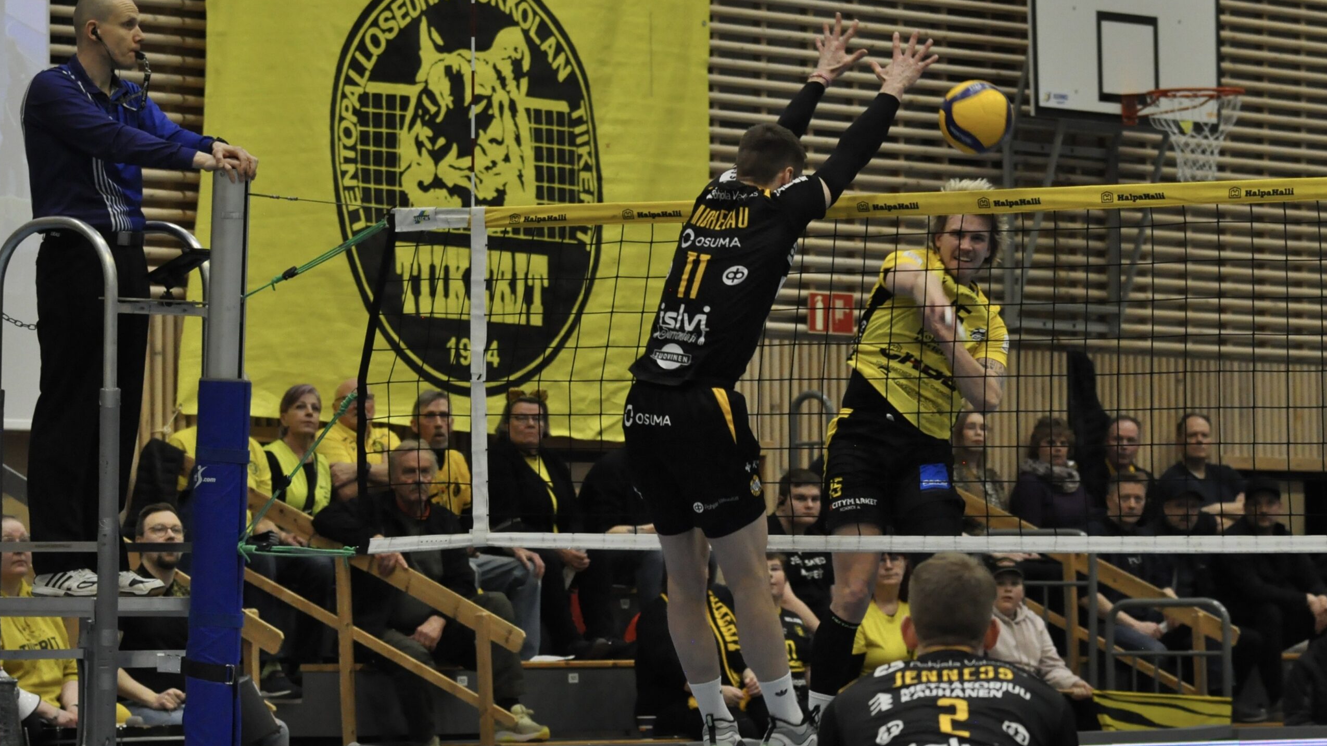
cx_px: 662
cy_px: 340
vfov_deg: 7.5
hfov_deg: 13.4
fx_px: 5665
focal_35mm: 161
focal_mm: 102
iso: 1600
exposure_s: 1/400
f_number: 4
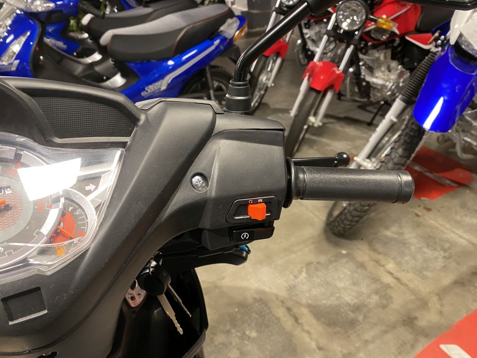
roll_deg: +0.7
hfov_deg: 67.3
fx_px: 358
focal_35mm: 26
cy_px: 179
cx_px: 238
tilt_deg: -33.5
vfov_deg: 53.1
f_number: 1.8
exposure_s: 1/50
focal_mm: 4.25
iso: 250
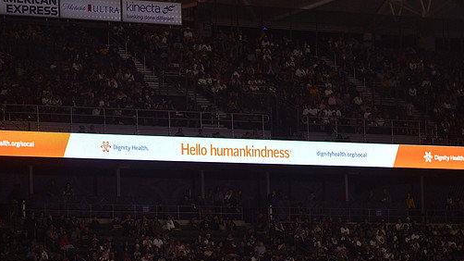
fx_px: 2681
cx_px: 229
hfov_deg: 9.9
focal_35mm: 218
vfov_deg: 5.6
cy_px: 157
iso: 1600
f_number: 2.8
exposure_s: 1/3200
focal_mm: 180
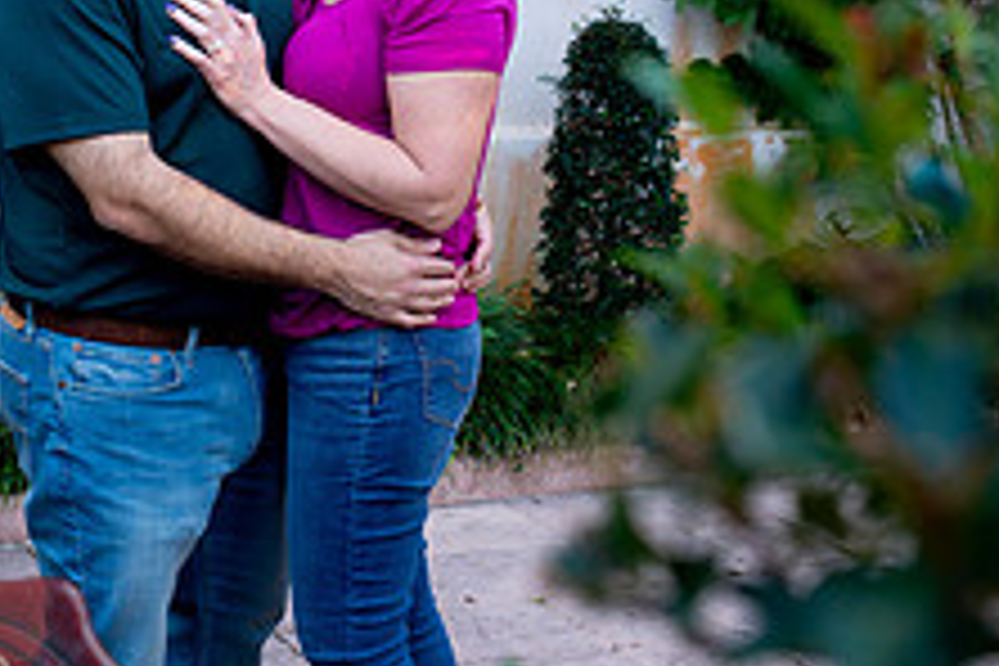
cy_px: 76
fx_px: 1970
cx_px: 374
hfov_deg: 28.3
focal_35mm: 71
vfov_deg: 18.9
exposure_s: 1/40
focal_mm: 35
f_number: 4.5
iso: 125
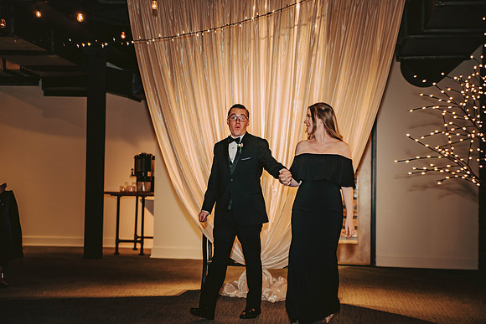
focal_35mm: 75
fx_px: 1013
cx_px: 243
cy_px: 162
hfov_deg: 27.0
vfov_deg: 18.2
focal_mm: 75
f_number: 3.2
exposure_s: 1/100
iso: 1250
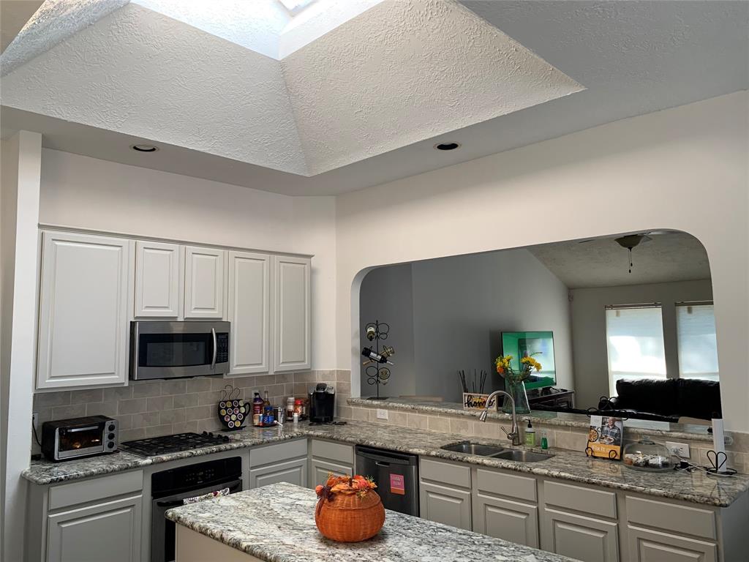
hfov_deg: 67.3
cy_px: 281
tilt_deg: +5.6
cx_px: 374
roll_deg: +1.0
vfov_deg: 53.1
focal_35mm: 26
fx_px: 563
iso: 100
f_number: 1.8
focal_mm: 4.25
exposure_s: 1/121
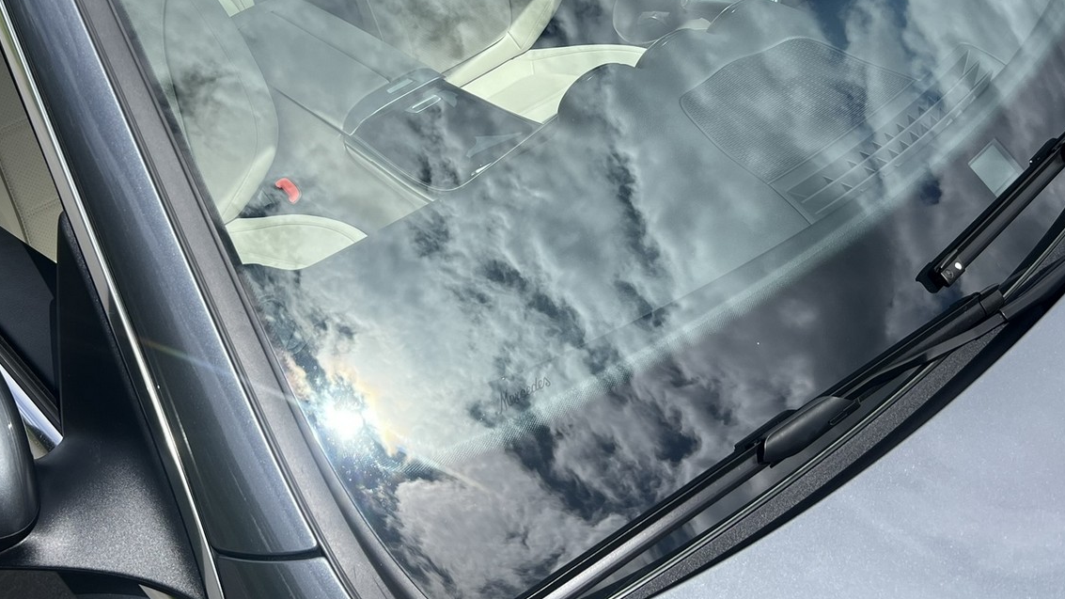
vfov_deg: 29.0
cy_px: 118
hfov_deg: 50.4
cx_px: 476
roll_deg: -0.5
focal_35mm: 40
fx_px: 1129
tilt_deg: -36.9
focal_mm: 5.7
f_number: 1.5
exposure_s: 1/3704
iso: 50
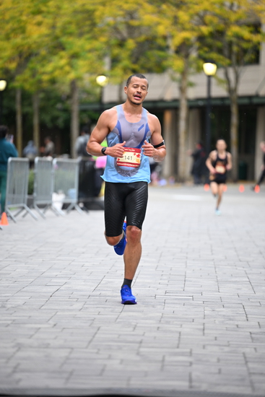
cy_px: 198
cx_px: 132
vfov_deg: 10.3
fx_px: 2207
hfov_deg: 6.9
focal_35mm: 200
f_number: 2.8
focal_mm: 200
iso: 1250
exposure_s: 1/1250
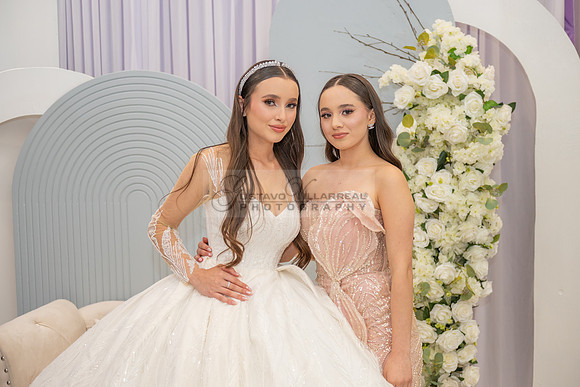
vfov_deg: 27.0
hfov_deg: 39.6
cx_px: 290
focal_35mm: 50
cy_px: 194
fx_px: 806
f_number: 2.8
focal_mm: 50
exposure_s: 1/125
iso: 640
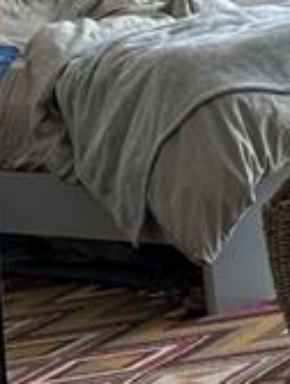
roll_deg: -1.9
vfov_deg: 11.2
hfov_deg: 8.0
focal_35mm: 172
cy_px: -126
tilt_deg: -8.7
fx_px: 1914
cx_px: 684
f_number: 1.78
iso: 64
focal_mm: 6.86
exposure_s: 1/120
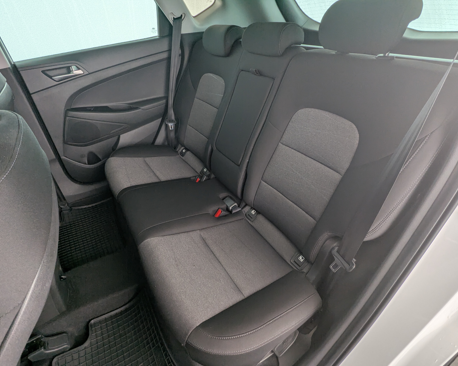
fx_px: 230
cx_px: 227
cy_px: 182
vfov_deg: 77.0
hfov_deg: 89.6
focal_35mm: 17
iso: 51
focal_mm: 2.35
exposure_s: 1/37.2
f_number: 2.2
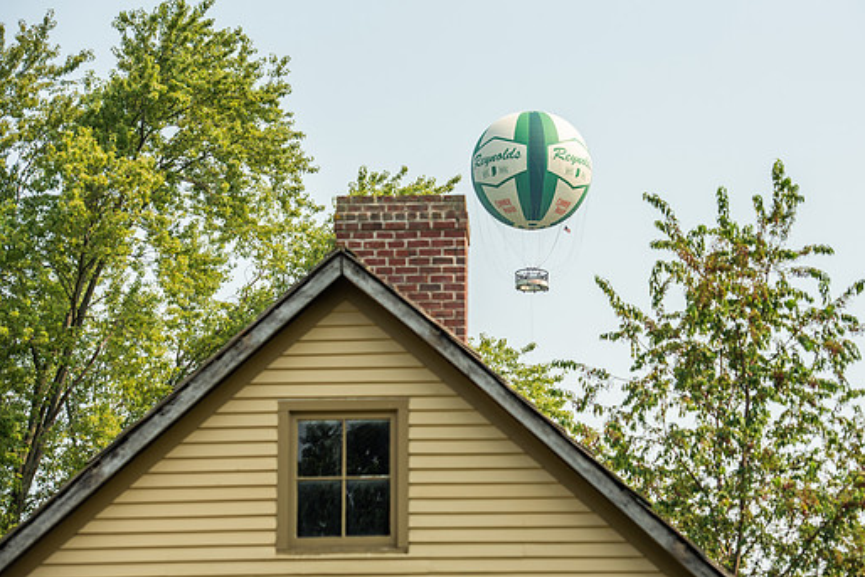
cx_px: 483
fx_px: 2764
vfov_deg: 11.9
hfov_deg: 17.8
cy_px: 272
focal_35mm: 115
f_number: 5
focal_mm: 102
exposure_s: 1/1250
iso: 160
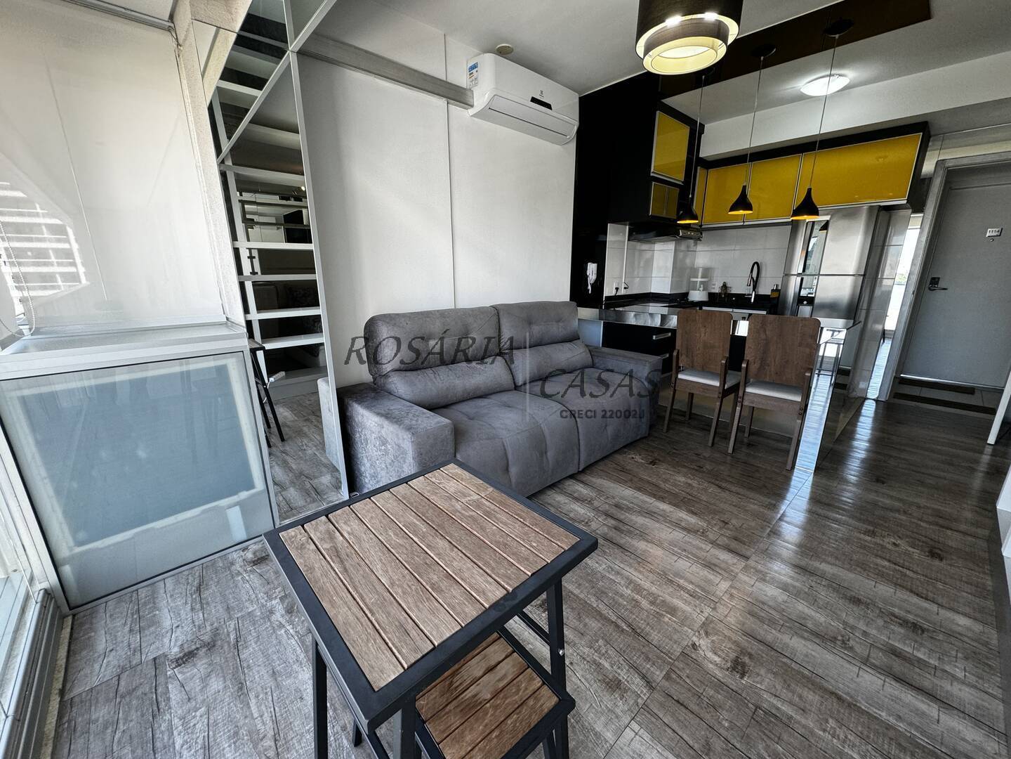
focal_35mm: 14
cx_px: 506
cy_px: 380
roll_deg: -0.3
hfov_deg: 102.1
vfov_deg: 85.7
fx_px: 409
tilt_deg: -15.4
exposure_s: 1/120
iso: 125
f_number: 2.2
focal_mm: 2.22
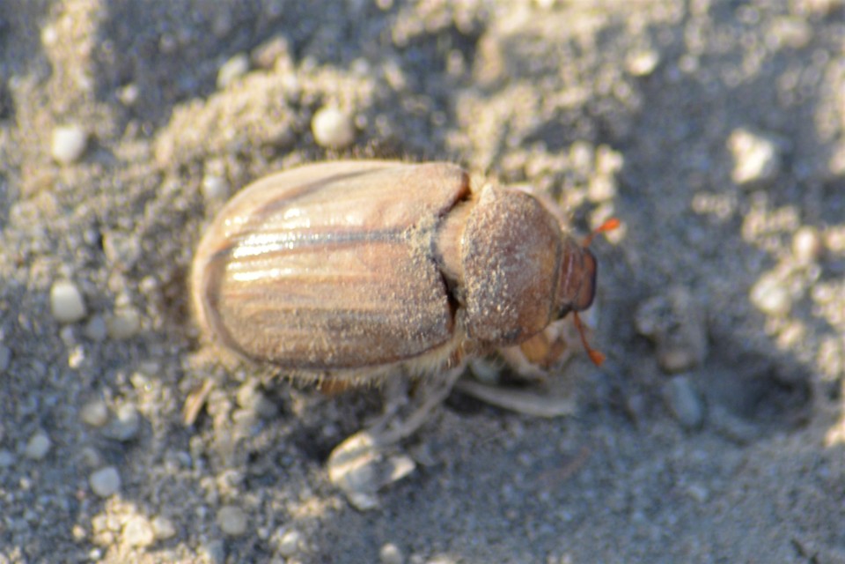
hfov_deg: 4.6
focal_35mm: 450
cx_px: 422
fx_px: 10562
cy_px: 282
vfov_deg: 3.1
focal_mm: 300
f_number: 8
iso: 220
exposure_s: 1/125
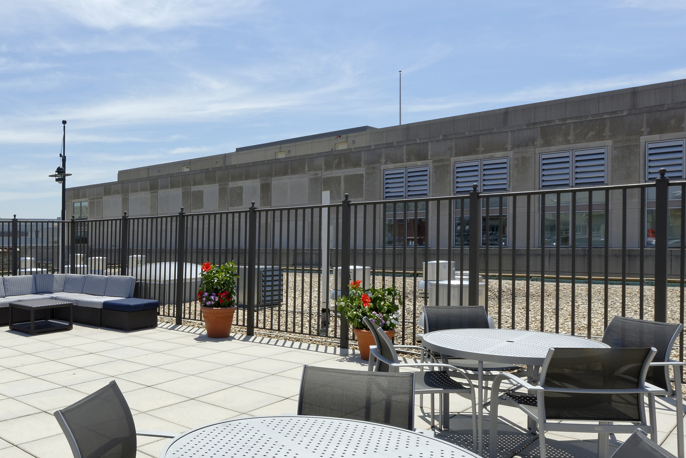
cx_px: 135
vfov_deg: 46.8
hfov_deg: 63.3
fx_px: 496
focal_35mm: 26
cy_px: 370
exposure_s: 1/320
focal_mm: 14
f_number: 14
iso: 250
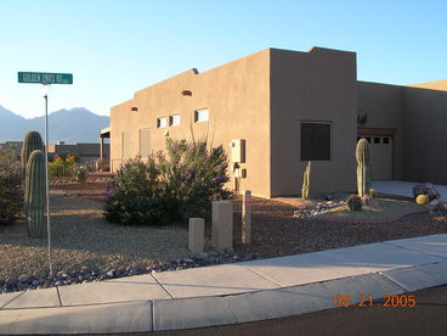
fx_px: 465
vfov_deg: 39.7
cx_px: 224
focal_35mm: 36
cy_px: 168
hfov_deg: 51.4
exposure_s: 1/156
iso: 50
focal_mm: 6
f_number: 3.7
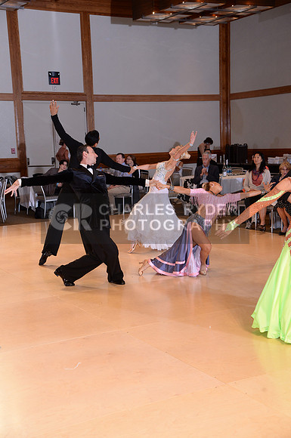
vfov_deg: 36.3
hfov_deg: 24.5
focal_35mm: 55
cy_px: 219
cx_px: 146
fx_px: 669
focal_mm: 55
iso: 1250
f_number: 5
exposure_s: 1/200
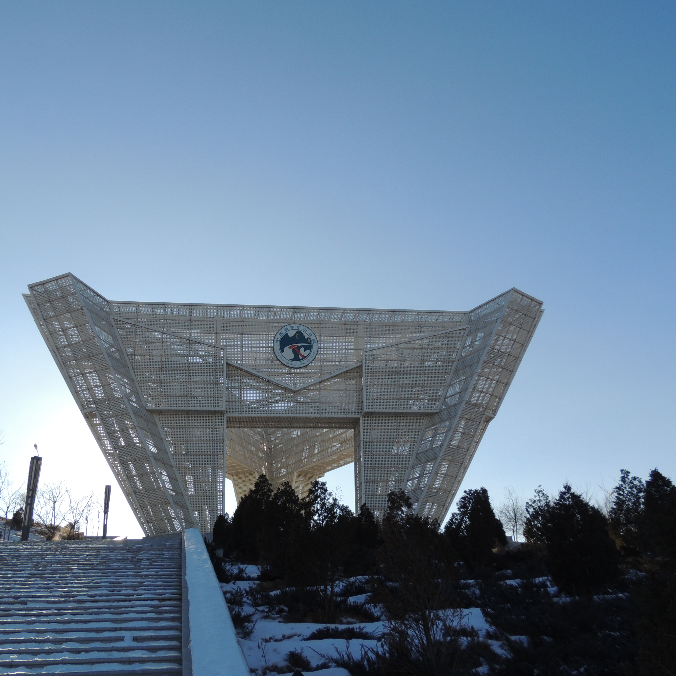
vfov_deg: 55.6
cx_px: 288
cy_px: 345
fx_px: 641
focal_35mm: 29
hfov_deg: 55.4
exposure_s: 1/1600
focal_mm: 4.3
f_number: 3.3
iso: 100
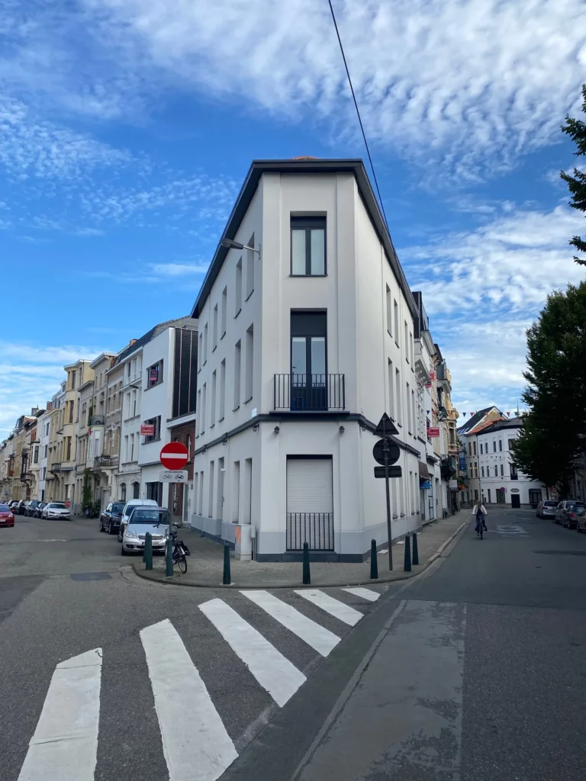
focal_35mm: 26
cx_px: 293
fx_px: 587
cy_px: 390
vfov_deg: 67.3
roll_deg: +0.0
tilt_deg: +11.1
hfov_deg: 53.1
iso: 32
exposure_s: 1/1653
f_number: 1.8
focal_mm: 4.25
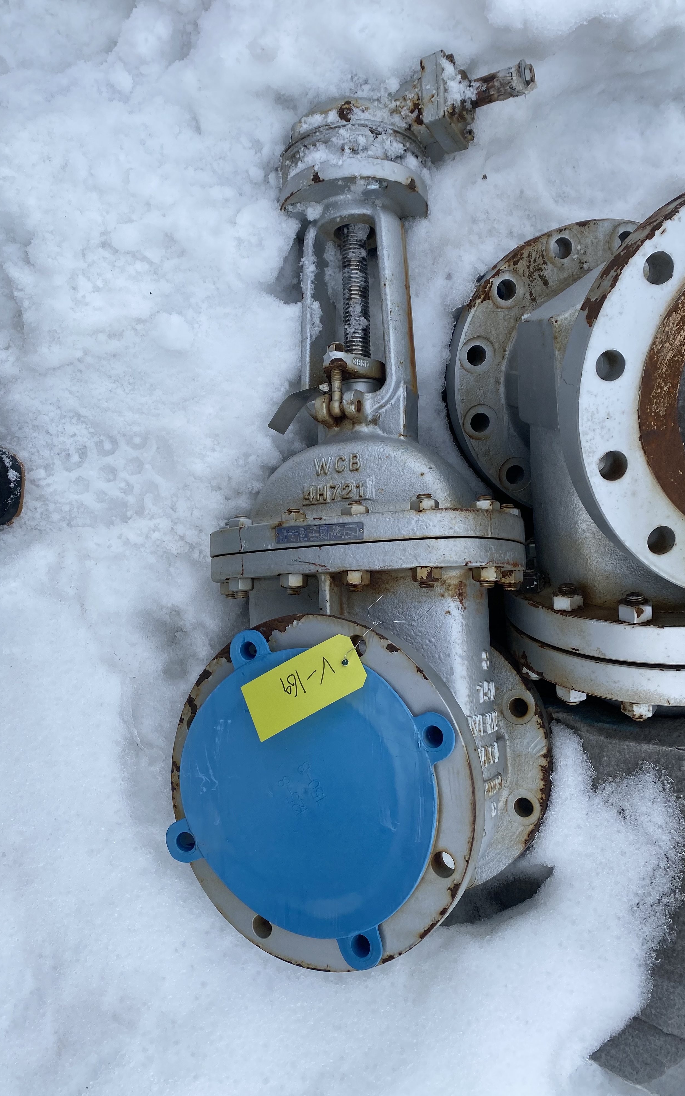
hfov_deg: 44.5
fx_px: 836
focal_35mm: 28
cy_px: 543
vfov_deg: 66.5
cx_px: 313
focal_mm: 4.25
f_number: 1.8
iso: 32
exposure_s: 1/1377
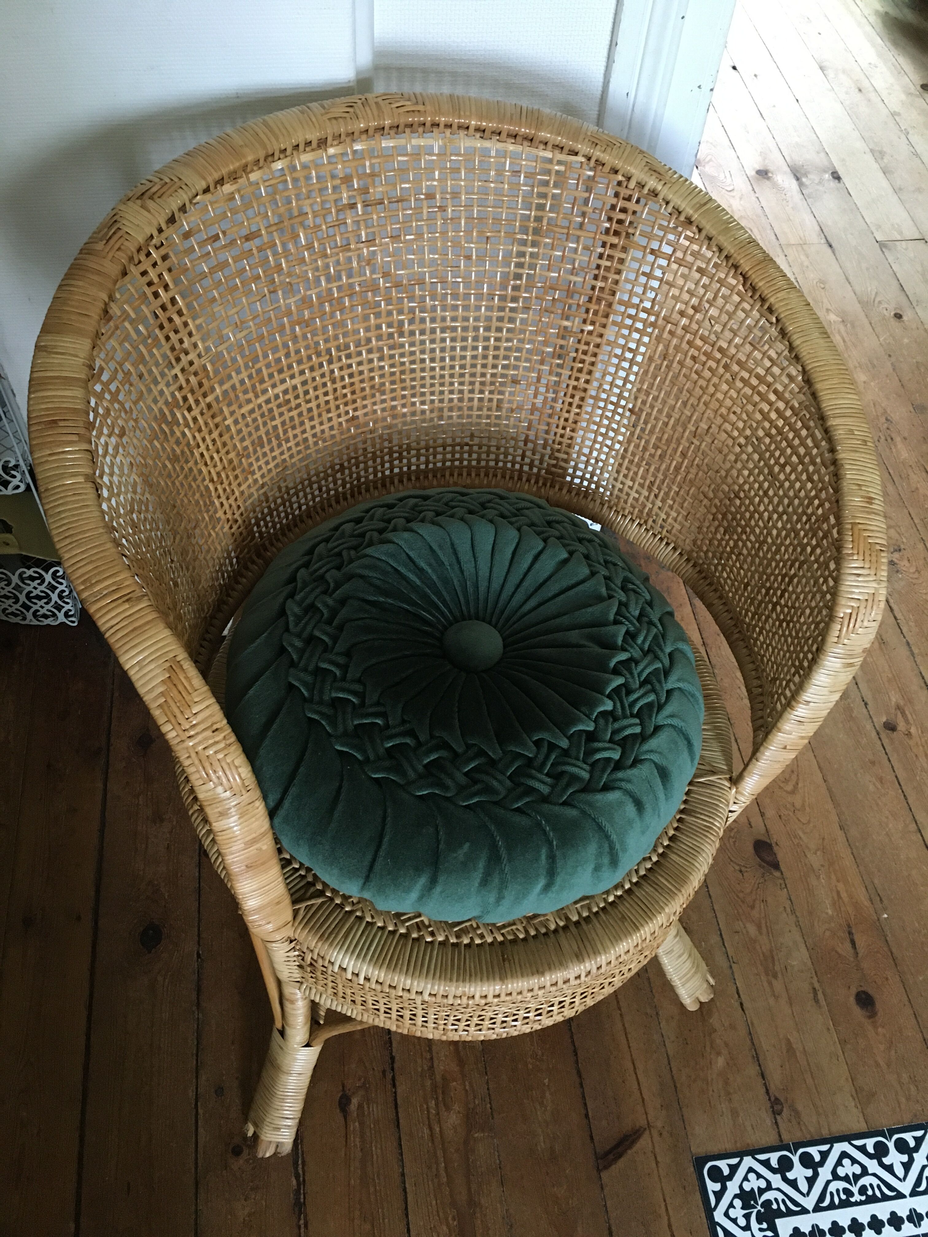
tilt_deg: -54.7
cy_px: 618
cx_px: 464
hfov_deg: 48.2
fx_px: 1037
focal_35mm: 29
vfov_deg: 61.7
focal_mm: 4.15
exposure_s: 1/25
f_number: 2.2
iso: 200
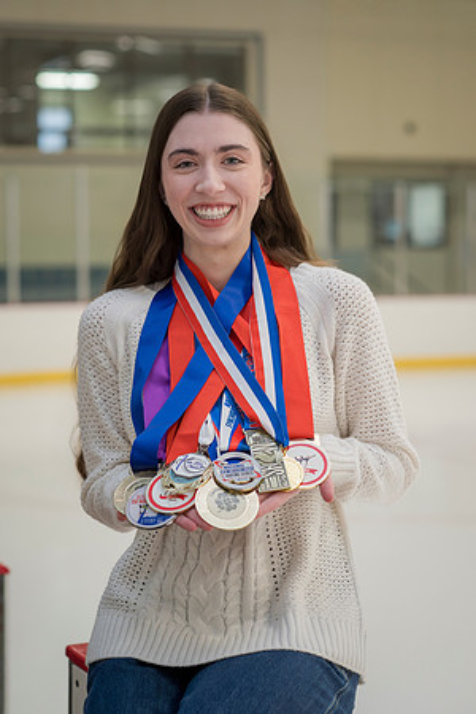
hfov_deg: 16.1
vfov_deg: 23.9
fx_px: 1686
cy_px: 357
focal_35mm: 85
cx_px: 238
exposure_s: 1/320
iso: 1000
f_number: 4
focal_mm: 85
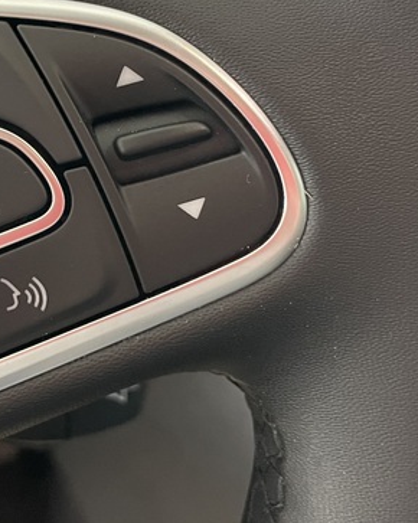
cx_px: 59
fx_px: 867
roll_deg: -2.8
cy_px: 173
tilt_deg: -35.2
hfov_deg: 26.4
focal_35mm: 56
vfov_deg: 33.3
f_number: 1.6
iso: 640
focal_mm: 4.2
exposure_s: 1/33
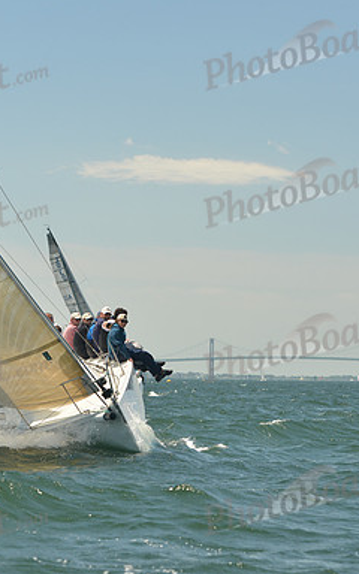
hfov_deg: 8.5
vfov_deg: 13.6
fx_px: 2411
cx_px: 127
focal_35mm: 154
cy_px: 288
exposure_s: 1/800
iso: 400
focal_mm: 100
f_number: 5.6
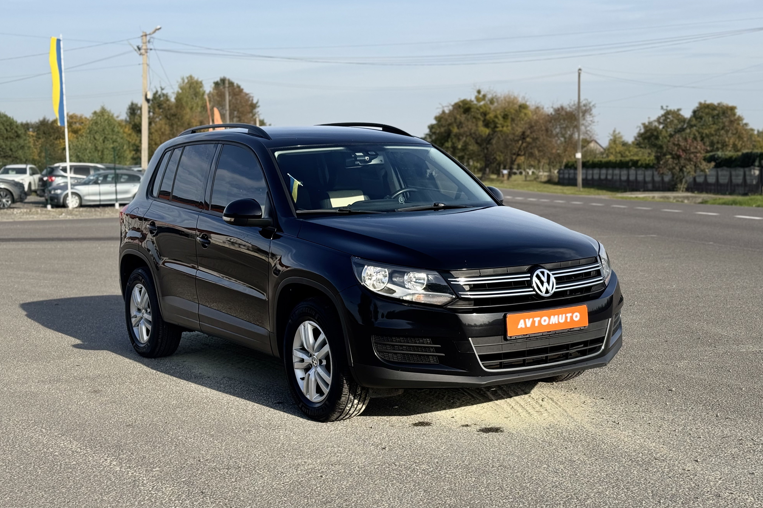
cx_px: 375
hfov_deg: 38.9
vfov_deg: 26.5
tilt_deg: -6.2
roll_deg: +0.7
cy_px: 277
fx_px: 1081
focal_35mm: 51
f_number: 1.78
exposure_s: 1/2611
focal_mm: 6.76
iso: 64
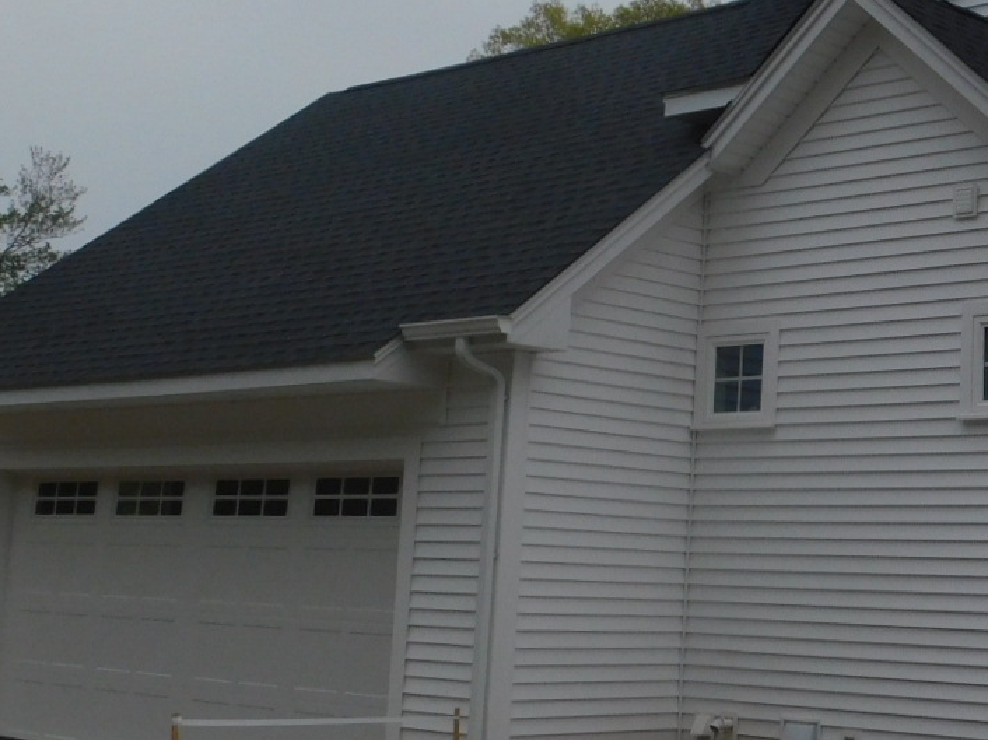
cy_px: 276
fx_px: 1940
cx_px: 950
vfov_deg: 21.6
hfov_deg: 27.2
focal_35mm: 68
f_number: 3.2
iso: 125
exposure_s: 1/1500
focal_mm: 5.3
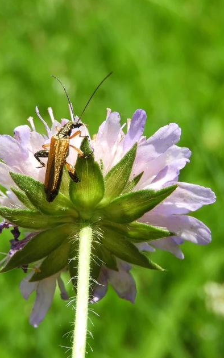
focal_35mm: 70
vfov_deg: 29.4
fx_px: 683
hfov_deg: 18.6
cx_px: 94
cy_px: 180
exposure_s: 1/500
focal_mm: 11.6
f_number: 4.2
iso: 100
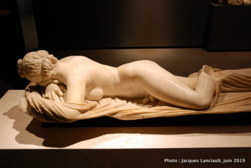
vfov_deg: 33.1
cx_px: 126
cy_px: 84
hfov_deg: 47.9
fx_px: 283
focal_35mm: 40
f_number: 4.5
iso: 800
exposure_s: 1/80
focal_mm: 27
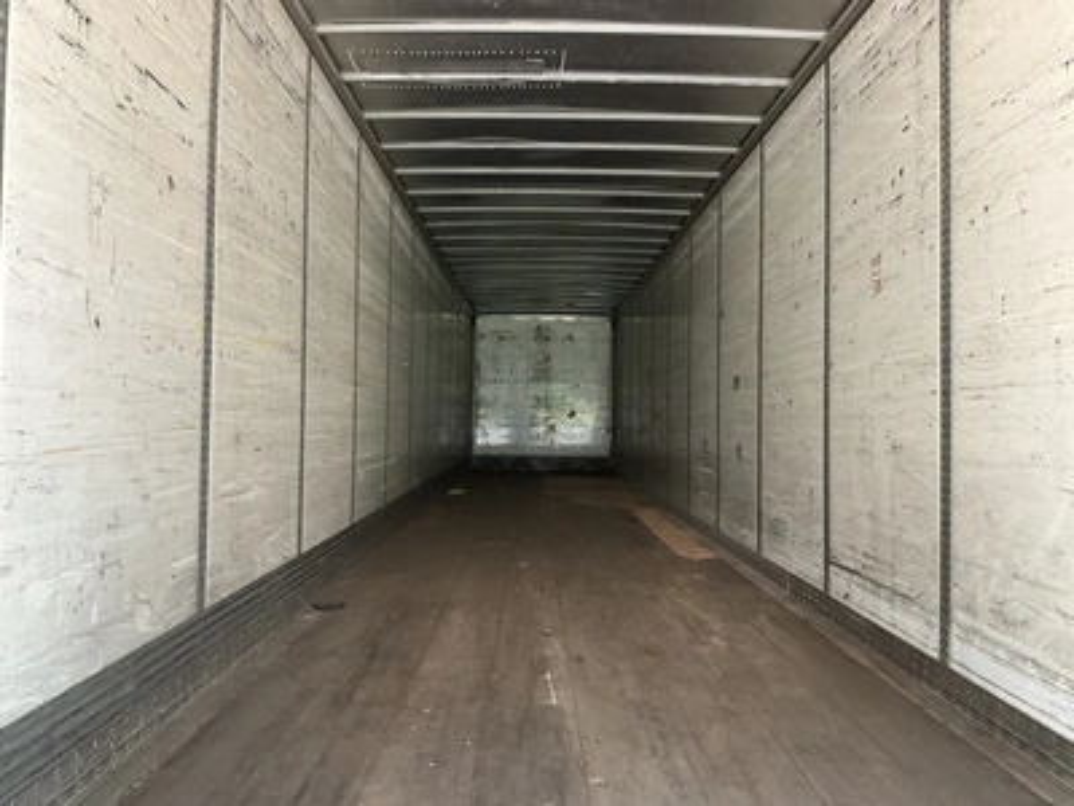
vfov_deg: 48.2
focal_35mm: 29
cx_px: 537
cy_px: 403
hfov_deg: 61.7
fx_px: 900
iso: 125
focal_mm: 3
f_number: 1.8
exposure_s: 1/60
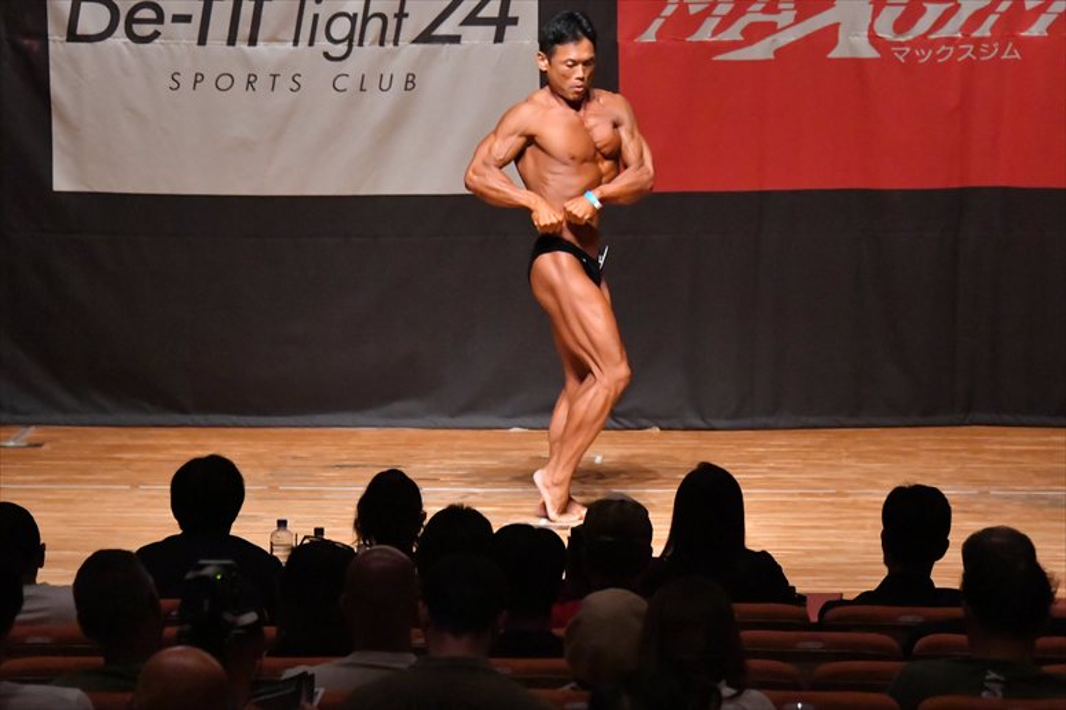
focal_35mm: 217
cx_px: 533
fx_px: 6423
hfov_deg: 9.5
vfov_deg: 6.3
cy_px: 355
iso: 12800
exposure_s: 1/400
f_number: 5.6
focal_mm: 145
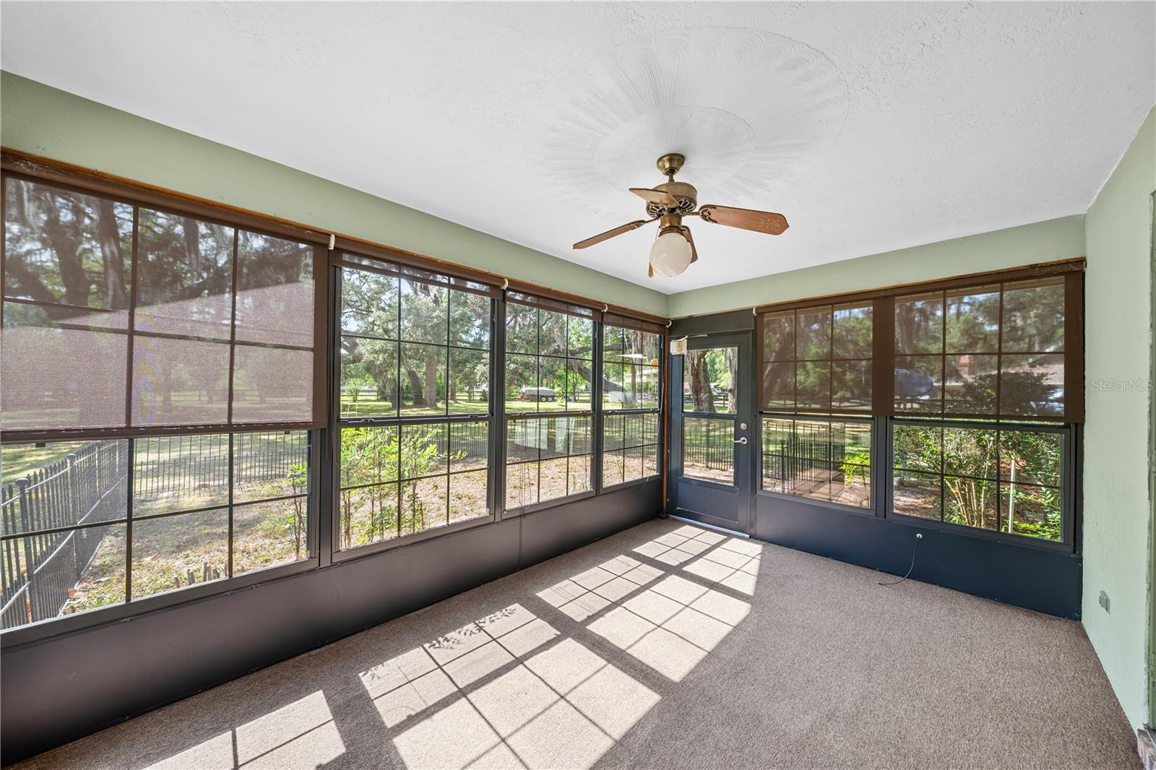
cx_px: 578
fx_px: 385
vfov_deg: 90.0
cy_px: 385
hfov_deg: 112.6
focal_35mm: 12
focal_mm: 12
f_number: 9
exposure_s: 1/4
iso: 100
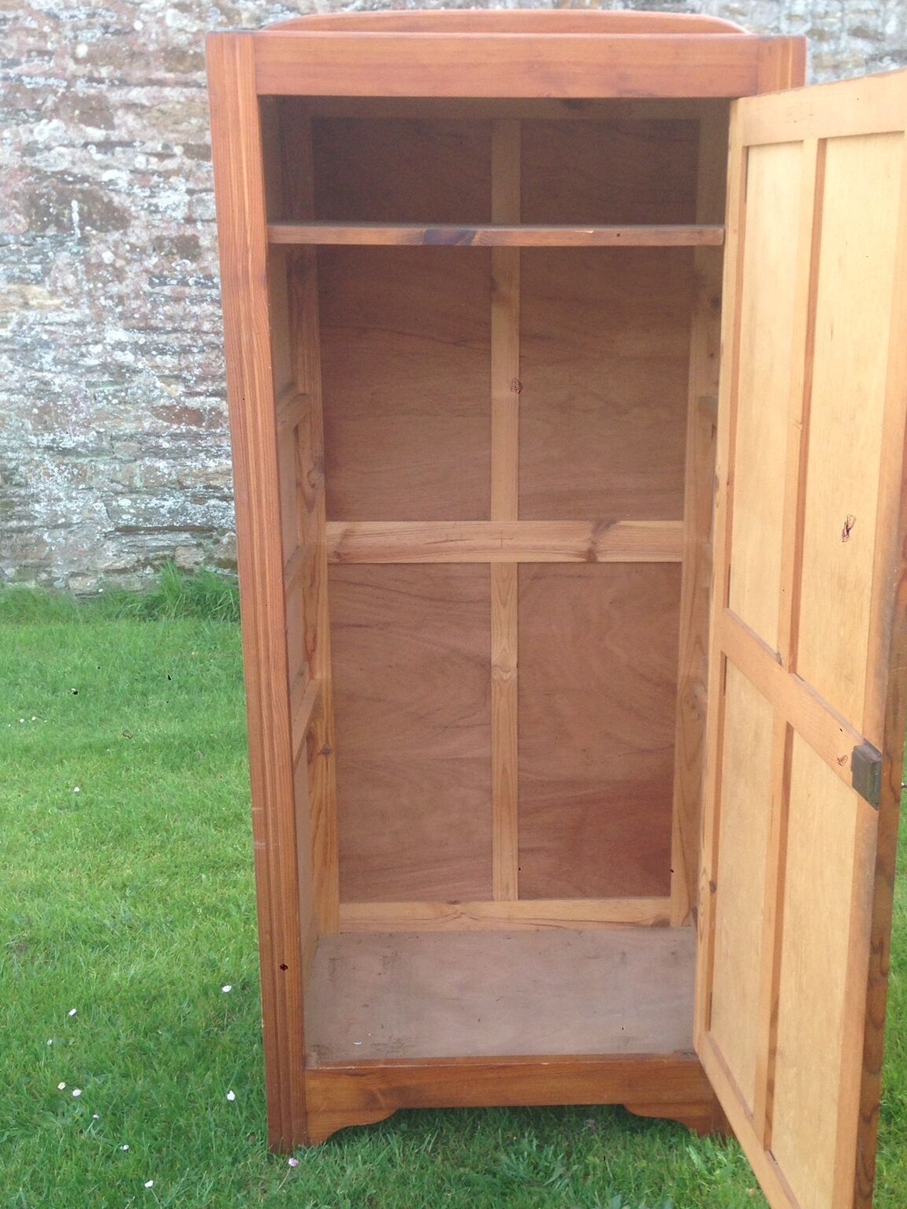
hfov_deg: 33.5
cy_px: 621
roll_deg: +0.3
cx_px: 540
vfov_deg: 43.8
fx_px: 1502
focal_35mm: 43
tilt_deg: -13.6
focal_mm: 4.12
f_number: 2.4
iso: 64
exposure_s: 1/120
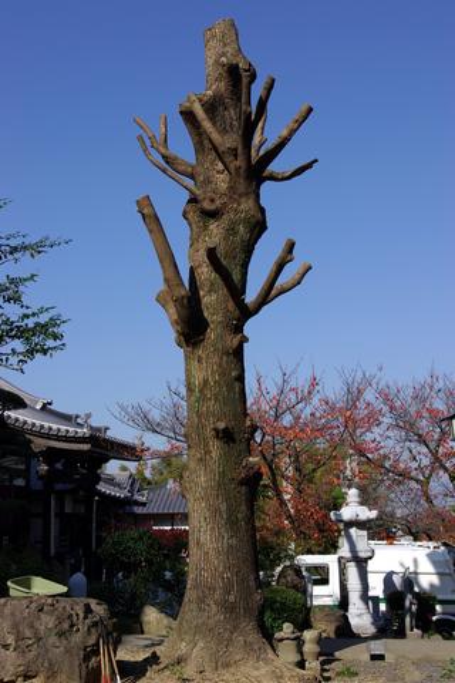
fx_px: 938
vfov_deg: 40.0
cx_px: 228
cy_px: 342
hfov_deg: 27.3
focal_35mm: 50
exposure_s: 1/350
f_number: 8
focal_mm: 33
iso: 100
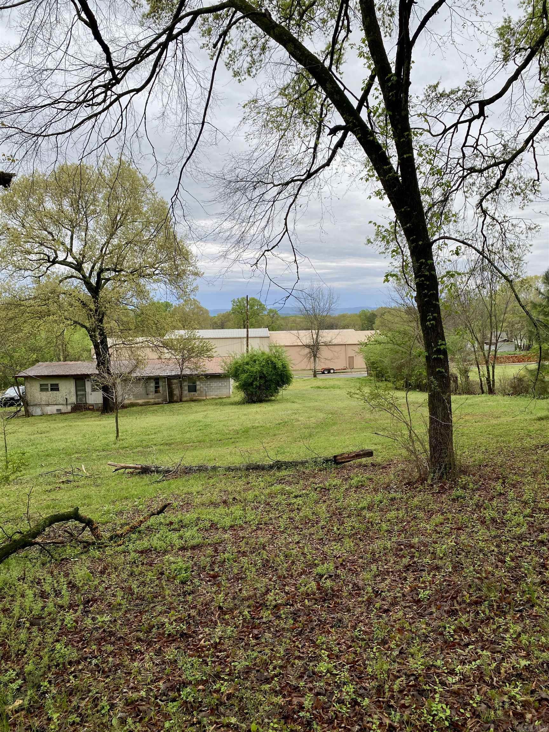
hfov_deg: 53.1
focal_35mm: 26
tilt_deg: -3.7
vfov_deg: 67.3
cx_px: 274
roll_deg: +1.5
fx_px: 550
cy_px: 366
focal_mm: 4.25
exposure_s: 1/623
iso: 32
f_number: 1.8
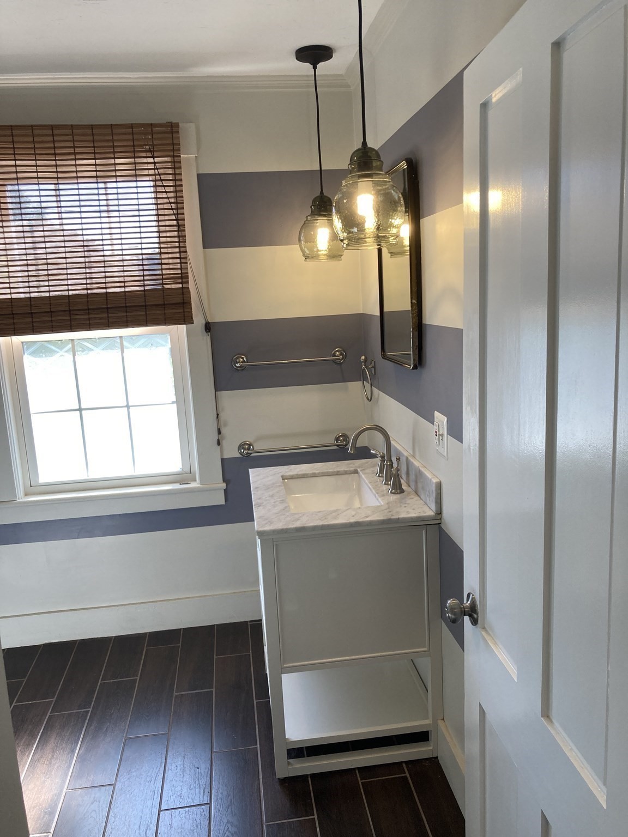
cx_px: 314
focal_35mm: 28
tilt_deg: -9.3
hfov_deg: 49.7
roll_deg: +3.4
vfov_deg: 63.4
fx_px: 677
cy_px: 418
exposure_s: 1/120
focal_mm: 3.99
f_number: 1.8
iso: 50
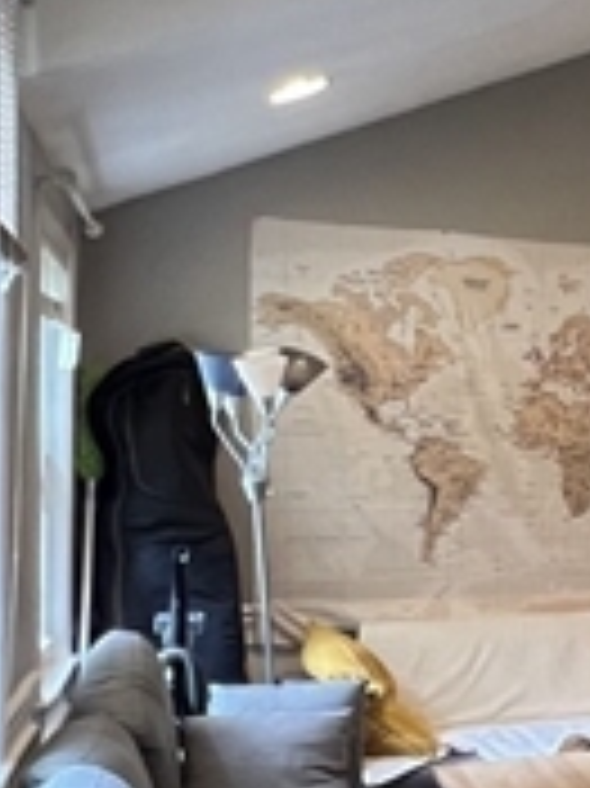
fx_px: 1297
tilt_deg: -0.3
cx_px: 1162
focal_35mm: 57
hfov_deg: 18.1
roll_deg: -1.0
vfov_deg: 33.8
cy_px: 446
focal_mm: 1.57
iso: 200
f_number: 1.8
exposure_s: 1/60
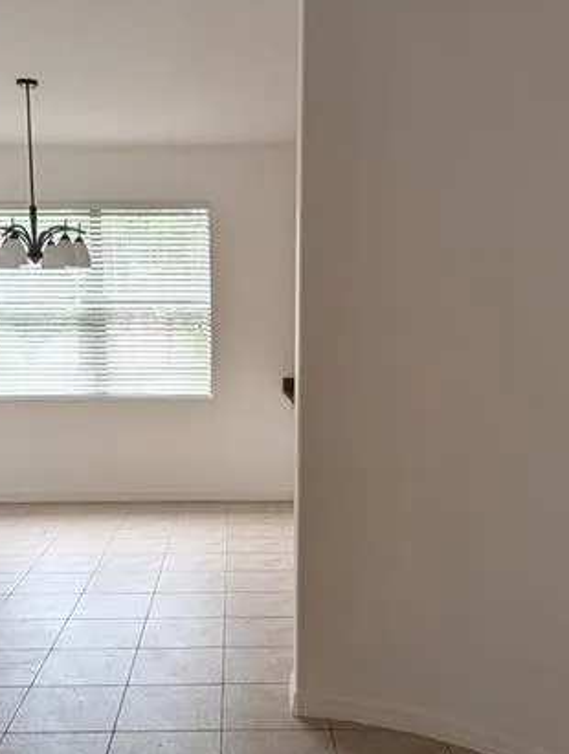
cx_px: 241
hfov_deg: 40.7
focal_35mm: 35
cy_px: 468
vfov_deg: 52.0
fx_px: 764
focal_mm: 2.02
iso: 60
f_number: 1.7
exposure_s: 1/120
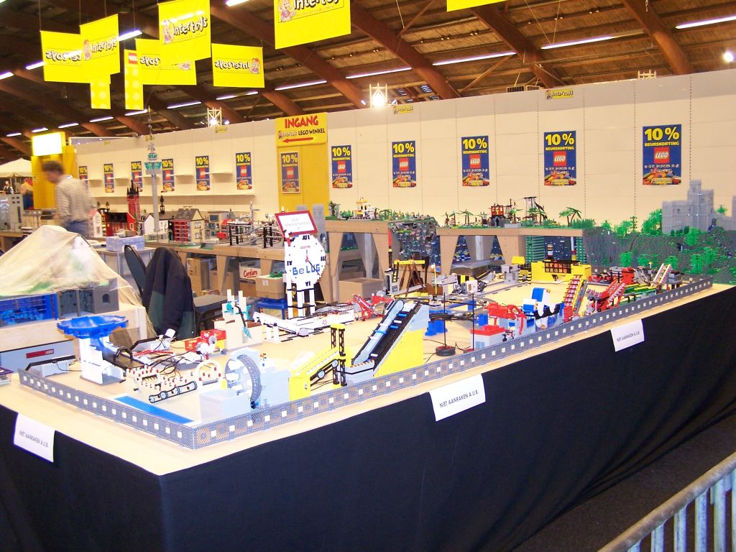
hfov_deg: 49.0
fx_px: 808
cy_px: 276
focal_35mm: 38
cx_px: 368
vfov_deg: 37.7
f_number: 2.8
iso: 140
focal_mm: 6.3
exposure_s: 1/6
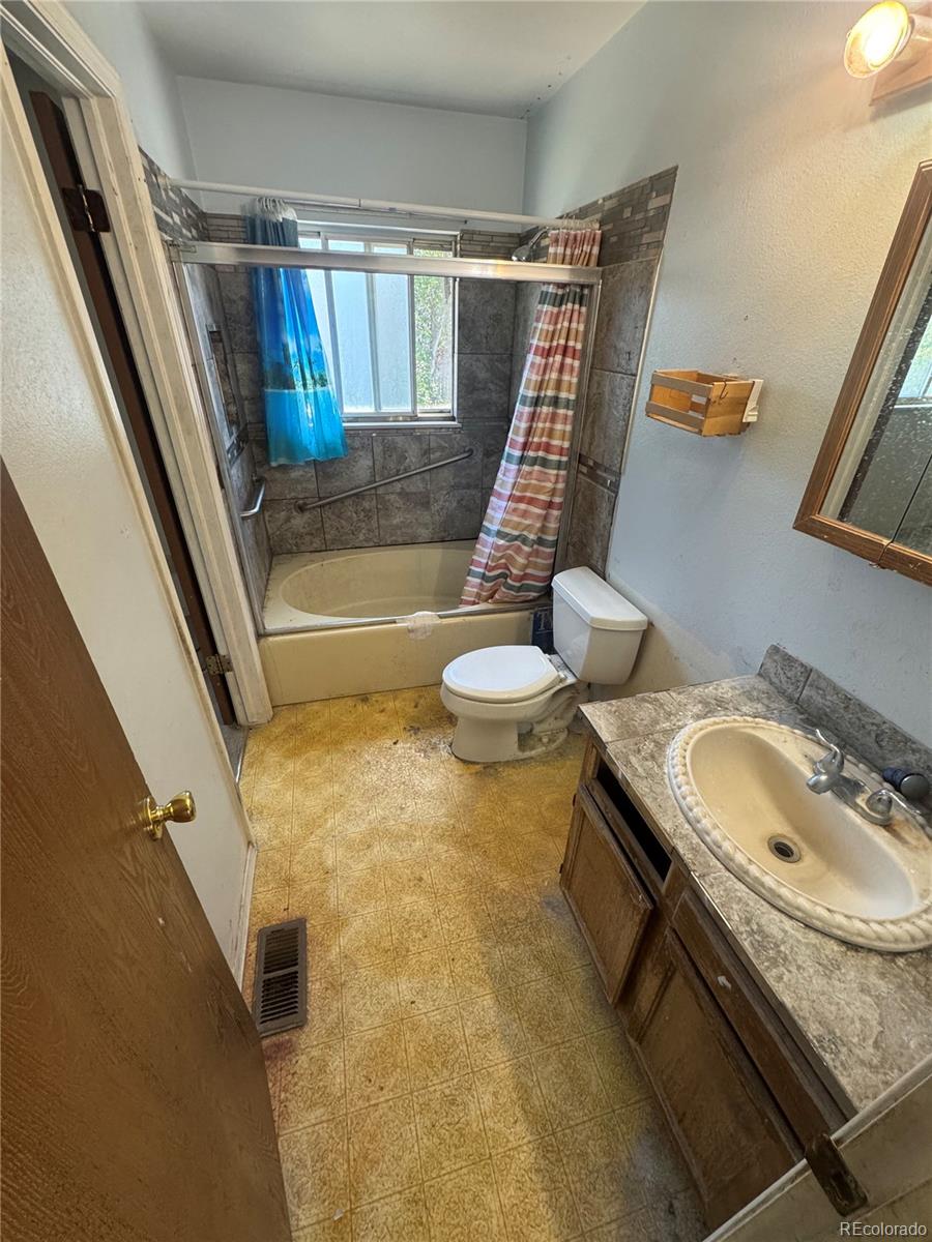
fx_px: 503
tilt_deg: -30.9
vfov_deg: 102.1
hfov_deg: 85.7
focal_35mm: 14
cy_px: 621
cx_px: 466
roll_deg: -1.8
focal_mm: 2.22
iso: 320
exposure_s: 1/120
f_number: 2.2
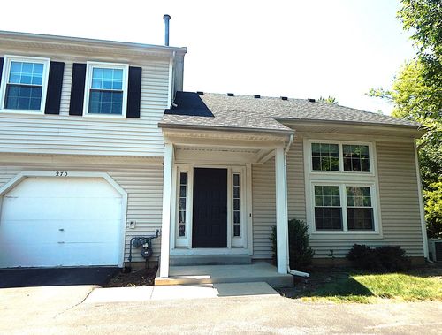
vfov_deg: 61.4
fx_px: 282
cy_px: 168
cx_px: 221
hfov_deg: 76.2
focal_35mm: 22
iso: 125
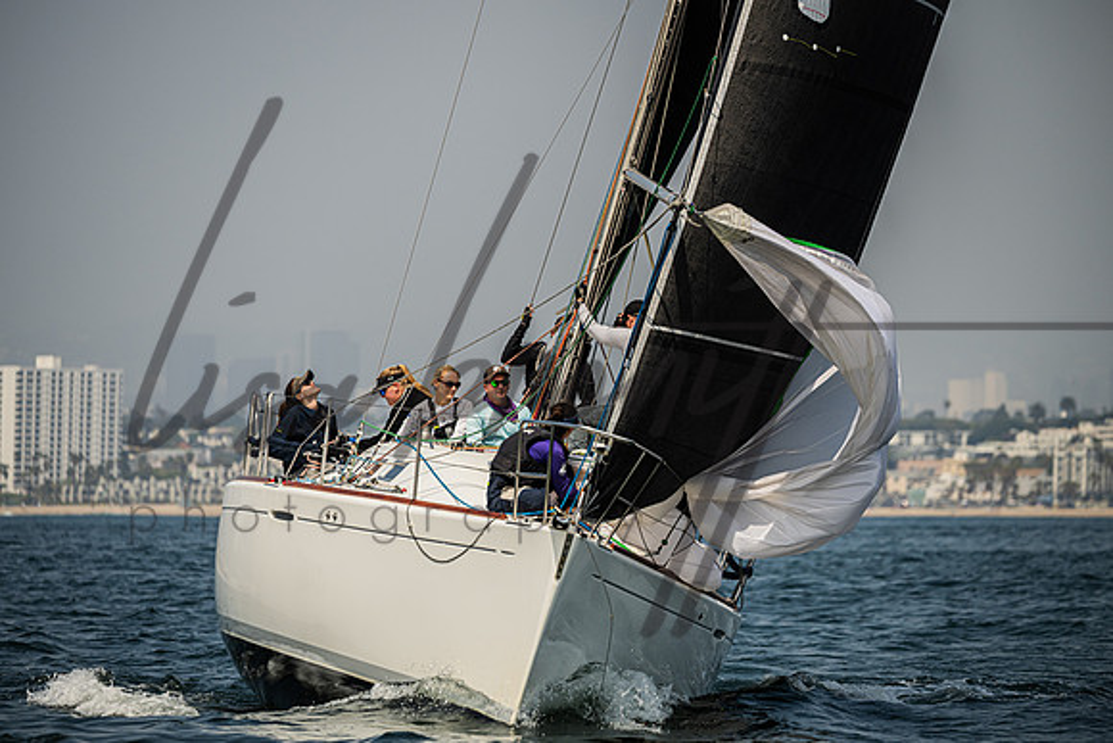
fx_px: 8523
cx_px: 524
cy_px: 369
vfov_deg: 5.0
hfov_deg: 7.5
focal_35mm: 276
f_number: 5
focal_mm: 250
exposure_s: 1/4000
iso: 280
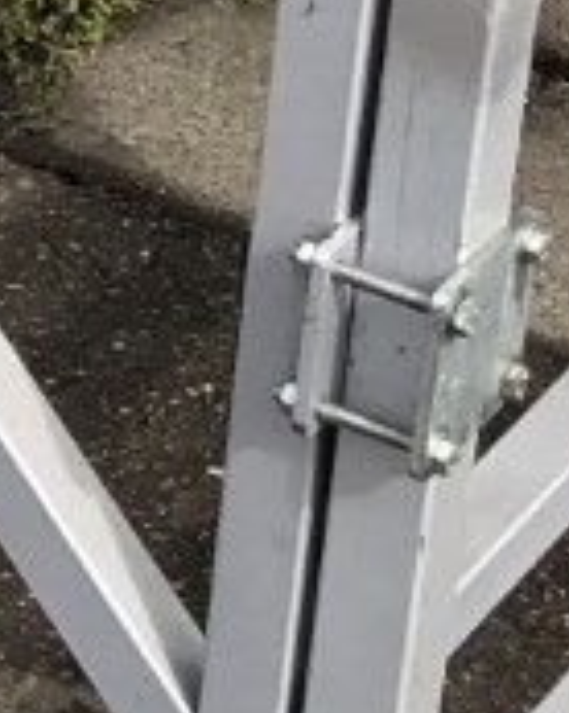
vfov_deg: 8.3
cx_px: -689
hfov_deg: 6.5
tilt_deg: -24.7
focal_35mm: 228
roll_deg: +0.2
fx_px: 4808
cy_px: -371
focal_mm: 4
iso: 20
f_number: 1.8
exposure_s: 1/1779
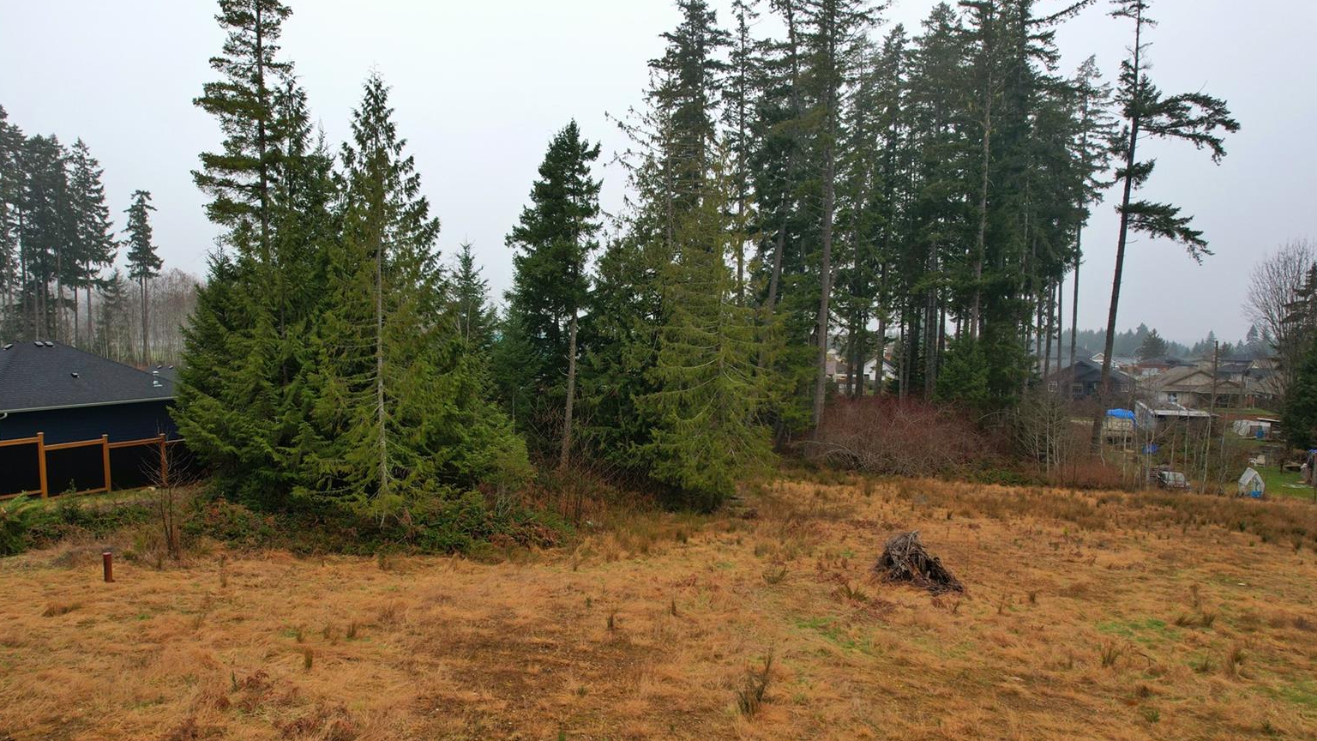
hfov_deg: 76.3
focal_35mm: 24
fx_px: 838
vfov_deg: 47.6
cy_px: 413
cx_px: 648
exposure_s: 1/725
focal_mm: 8.38
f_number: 2.8
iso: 110
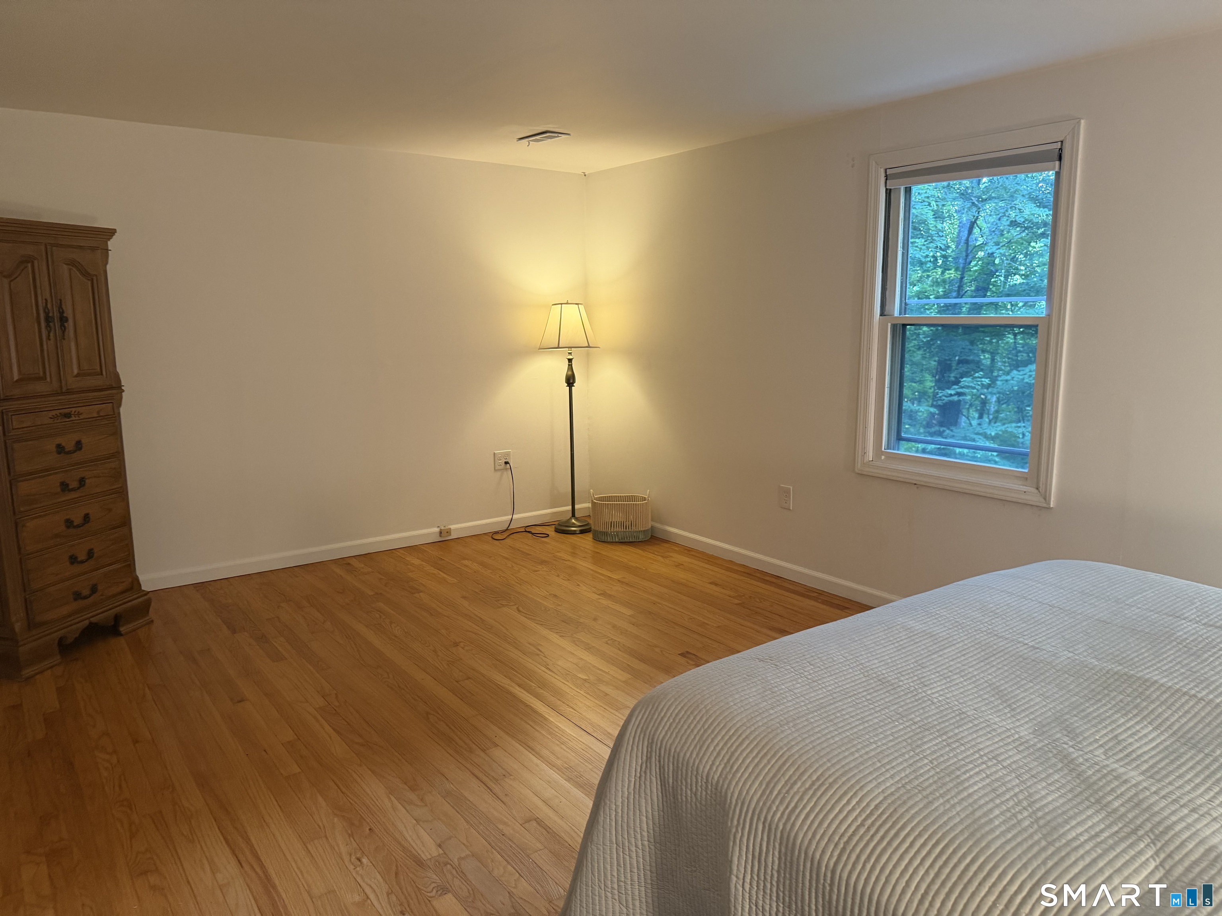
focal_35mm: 24
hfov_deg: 71.6
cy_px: 458
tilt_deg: -10.6
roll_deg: +0.3
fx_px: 847
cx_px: 611
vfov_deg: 56.8
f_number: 1.78
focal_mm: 6.76
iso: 320
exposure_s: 1/60
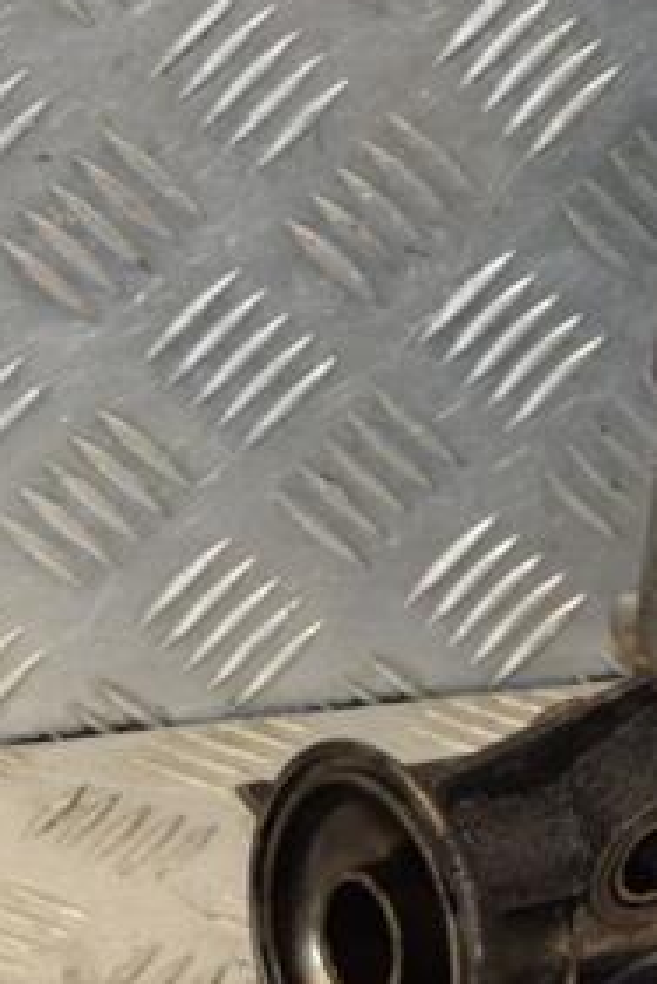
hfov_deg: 8.2
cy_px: 590
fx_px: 4566
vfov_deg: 12.3
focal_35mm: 167
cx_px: 699
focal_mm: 52
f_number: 5.6
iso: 800
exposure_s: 1/200
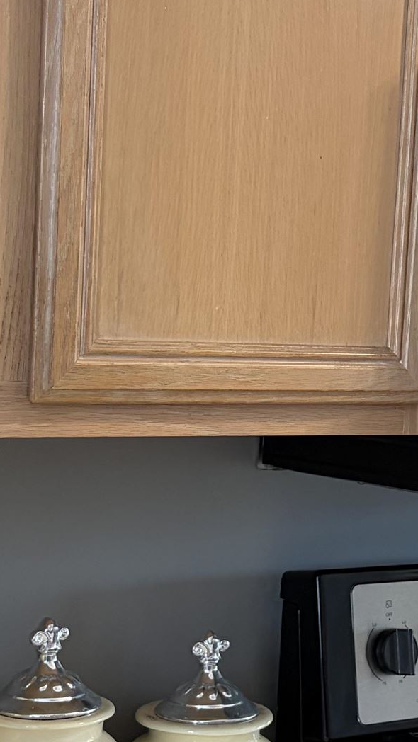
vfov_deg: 25.6
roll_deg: -2.3
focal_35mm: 83
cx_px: 327
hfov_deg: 14.5
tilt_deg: -1.7
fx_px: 1634
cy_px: 375
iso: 200
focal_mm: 5.96
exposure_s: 1/60
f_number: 1.6
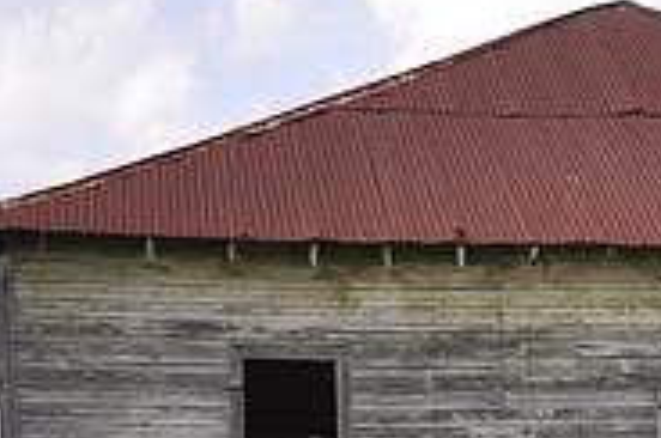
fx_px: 2951
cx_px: 747
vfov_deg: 8.5
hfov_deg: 12.5
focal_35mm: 161
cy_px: 411
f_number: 5.6
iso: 200
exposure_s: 1/200
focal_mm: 34
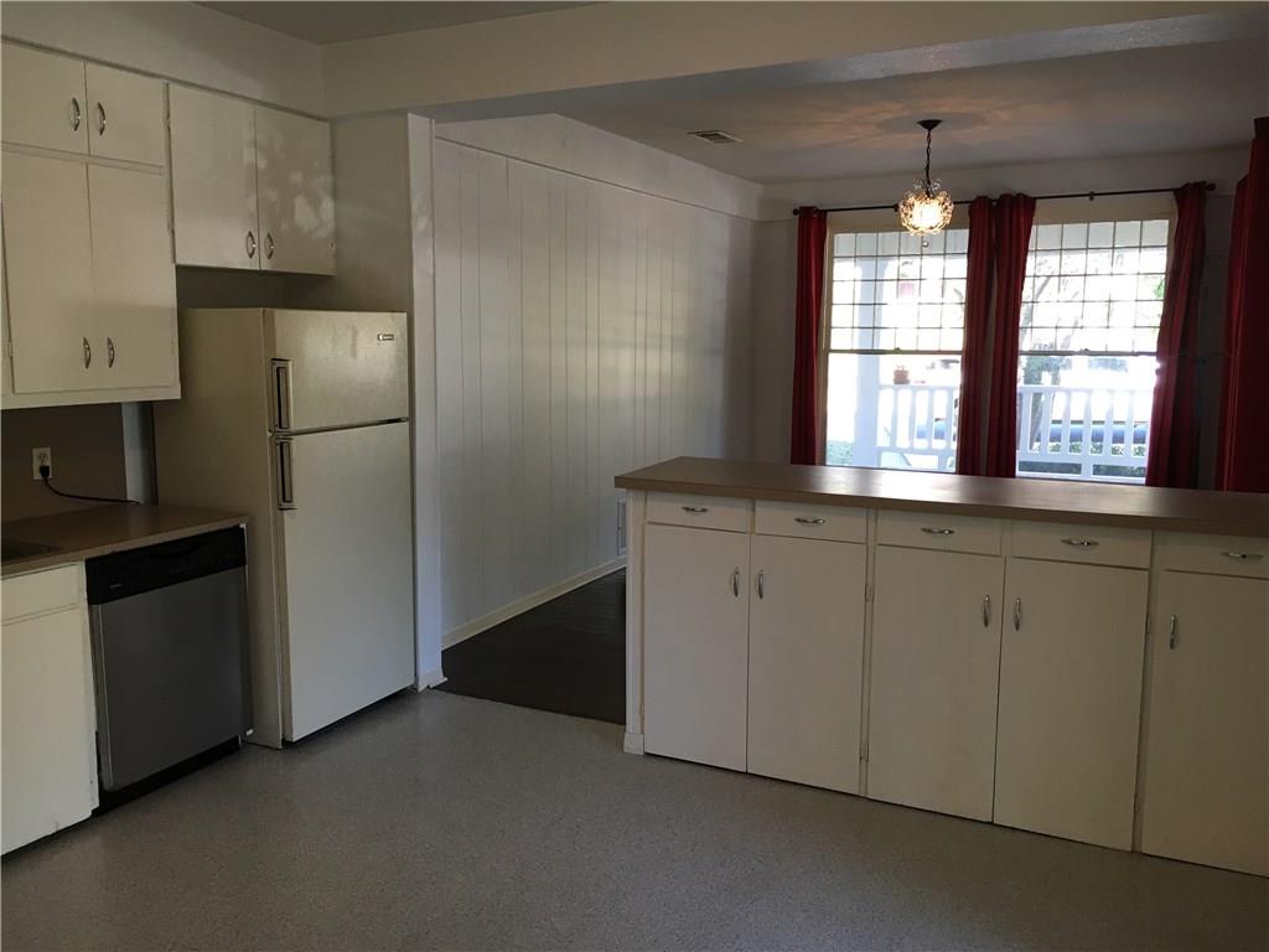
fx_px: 1063
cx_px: 634
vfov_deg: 48.2
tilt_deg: -6.5
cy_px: 476
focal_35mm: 29
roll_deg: -0.5
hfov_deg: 61.7
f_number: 2.2
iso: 40
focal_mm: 4.15
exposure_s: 1/30
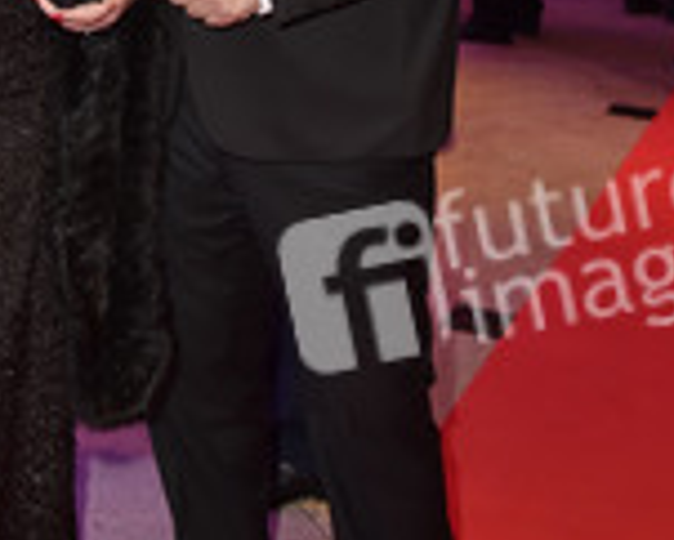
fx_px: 1537
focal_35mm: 77
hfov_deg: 24.2
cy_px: 45
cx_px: 103
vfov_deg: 19.5
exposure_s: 1/50
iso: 2500
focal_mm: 31
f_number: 5.6
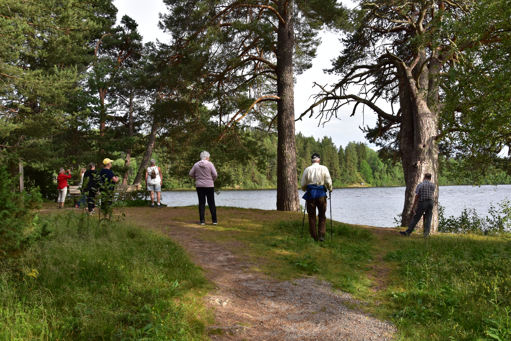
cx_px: 256
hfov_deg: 67.4
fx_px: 383
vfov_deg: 47.9
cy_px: 170
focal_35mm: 27
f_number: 10
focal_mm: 18
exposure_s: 1/250
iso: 400
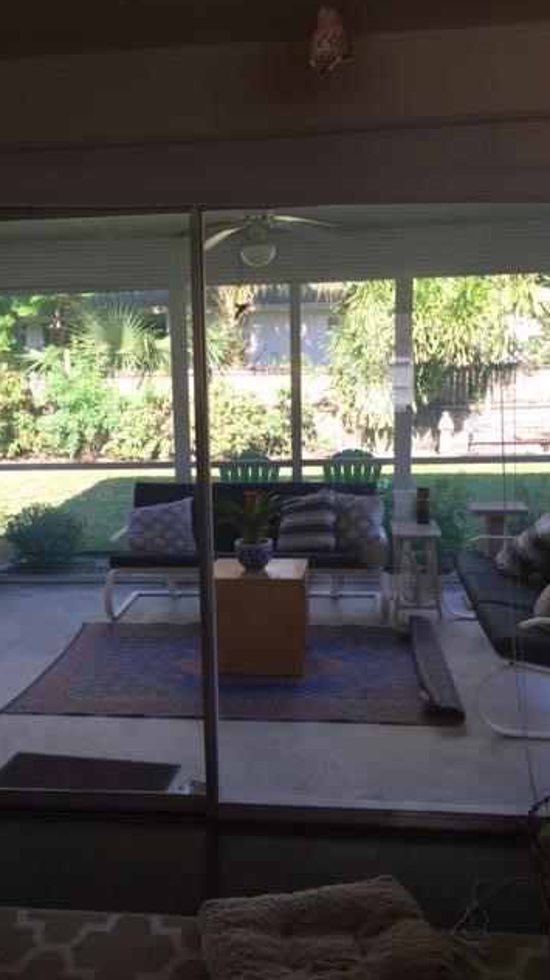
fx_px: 831
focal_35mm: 32
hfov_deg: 36.5
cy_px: 488
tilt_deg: -9.2
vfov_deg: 61.0
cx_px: 218
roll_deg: +0.9
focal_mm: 4.15
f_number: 2.2
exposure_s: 1/132
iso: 32
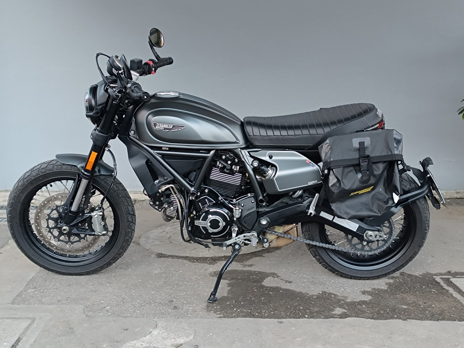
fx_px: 322
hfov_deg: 71.6
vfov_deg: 56.8
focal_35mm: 24
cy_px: 174
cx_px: 232
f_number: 1.65
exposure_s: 1/100
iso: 408
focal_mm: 6.14
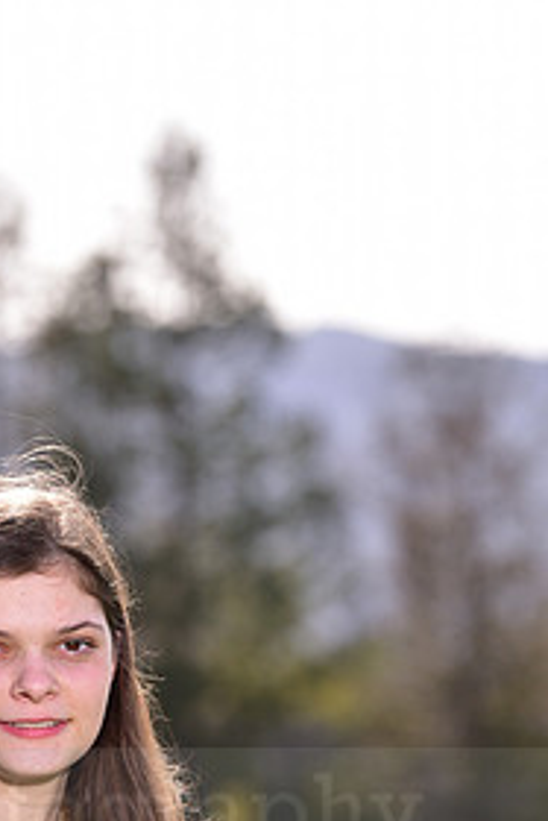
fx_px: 8255
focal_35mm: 362
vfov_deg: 5.7
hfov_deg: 3.8
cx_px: 37
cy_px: 789
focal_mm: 175
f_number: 5.6
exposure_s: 1/250
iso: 80
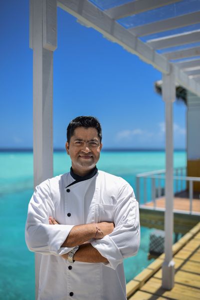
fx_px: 291
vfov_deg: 54.4
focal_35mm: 35
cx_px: 100
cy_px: 150
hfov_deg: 37.9
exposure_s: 1/4000
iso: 80
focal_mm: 35
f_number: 2
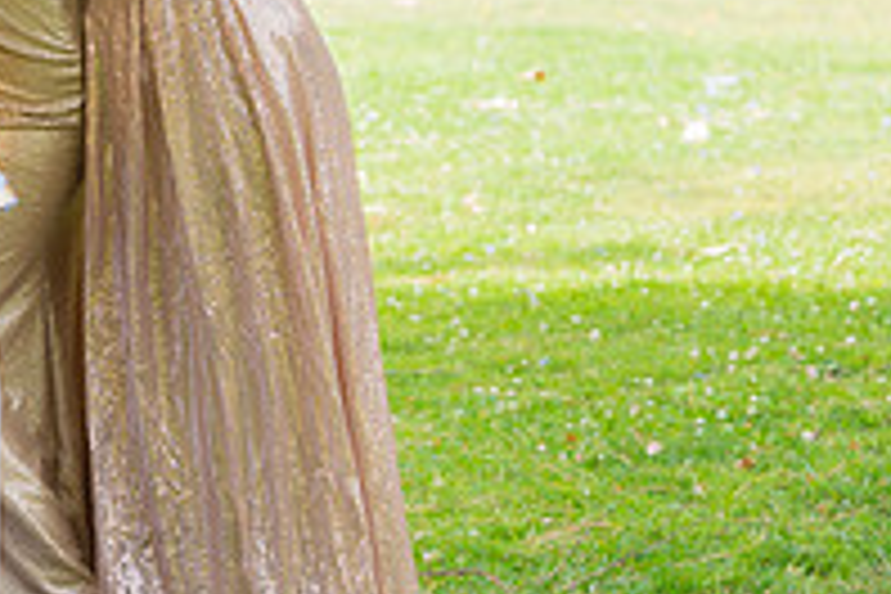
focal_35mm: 240
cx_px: -238
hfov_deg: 8.5
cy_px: -68
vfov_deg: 5.7
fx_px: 5940
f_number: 4
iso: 500
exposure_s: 1/2000
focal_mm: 82
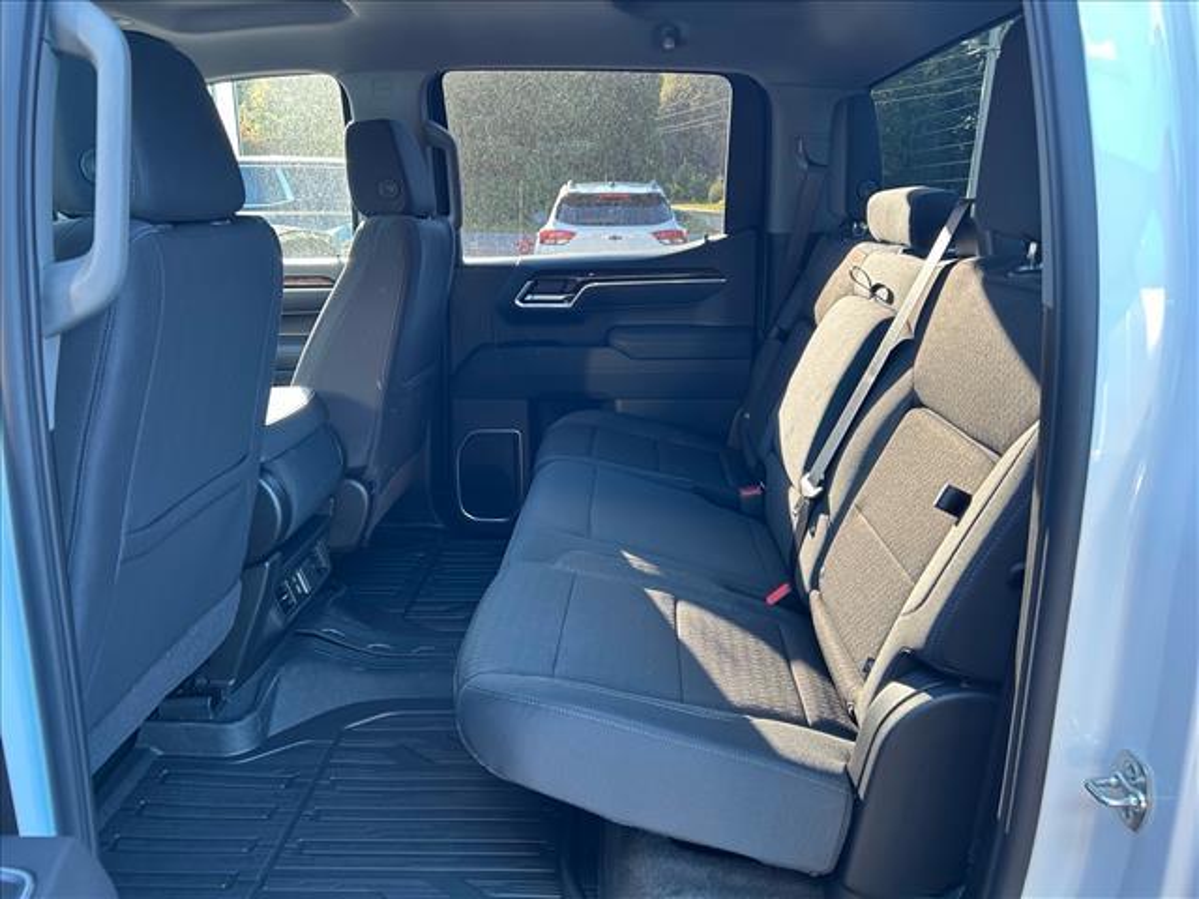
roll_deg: -0.4
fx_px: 901
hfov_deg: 67.3
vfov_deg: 53.1
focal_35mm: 26
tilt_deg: -16.4
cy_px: 450
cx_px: 600
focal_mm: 5.7
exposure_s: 1/121
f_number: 1.5
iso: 80
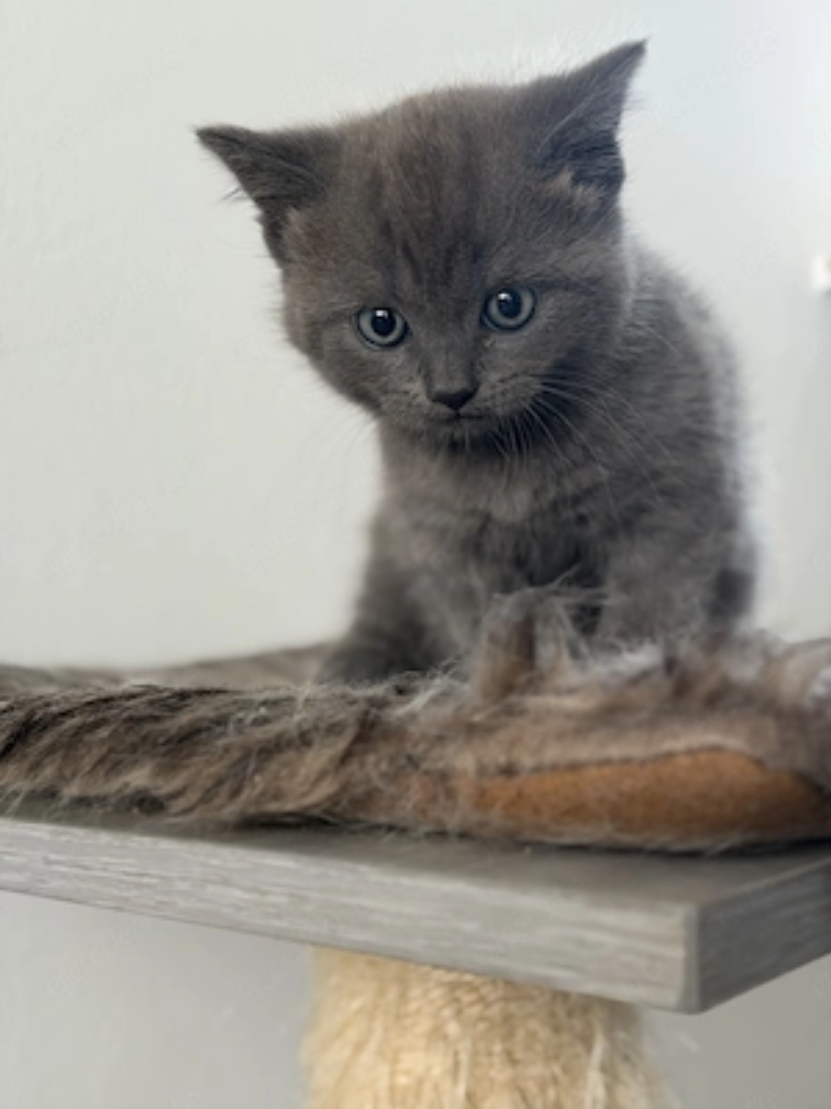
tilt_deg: -1.0
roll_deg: +2.3
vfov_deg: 39.7
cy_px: 554
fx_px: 1536
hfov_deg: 30.3
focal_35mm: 48
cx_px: 416
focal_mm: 6.76
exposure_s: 1/108
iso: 100
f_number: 1.78
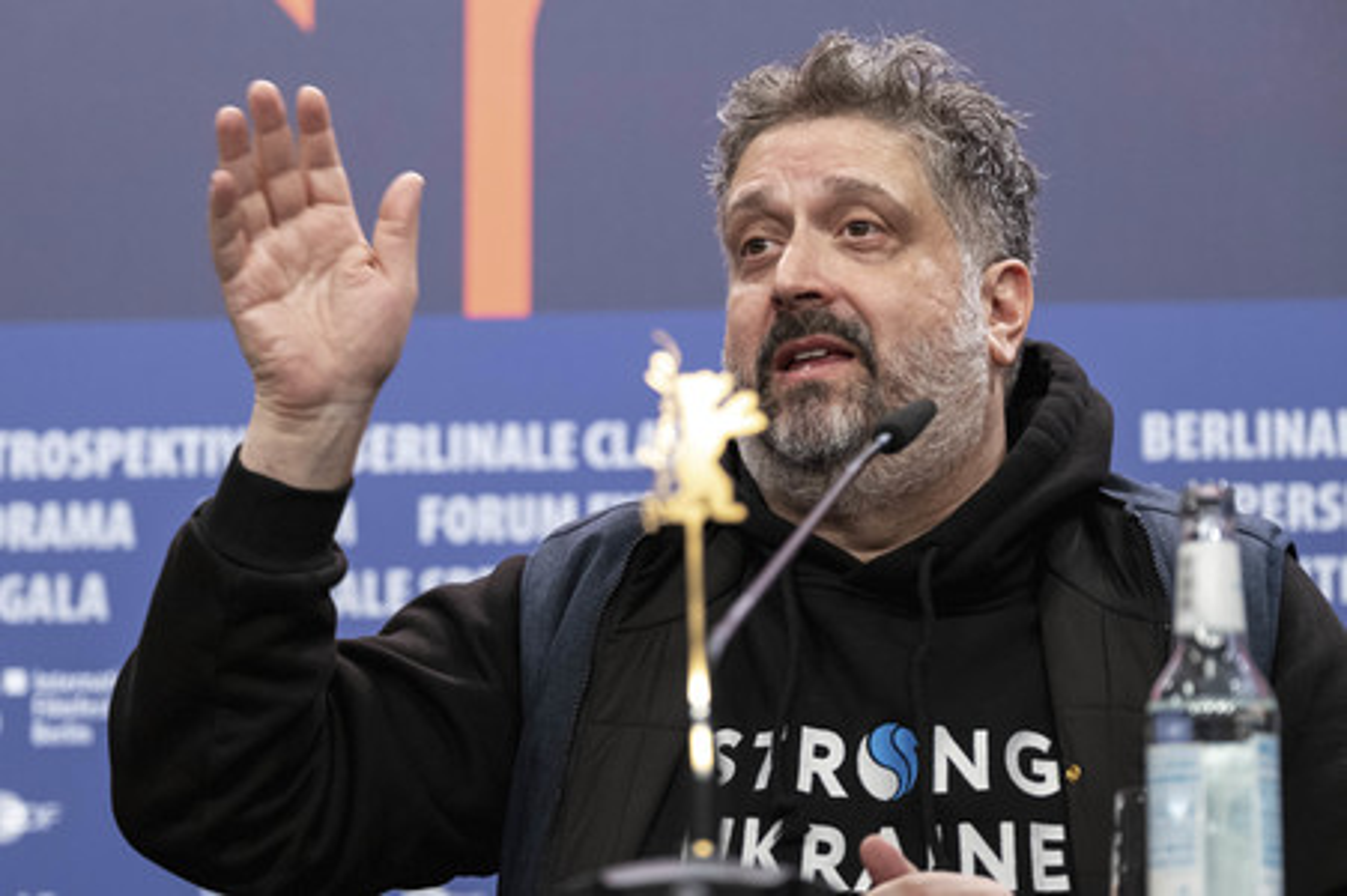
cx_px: 674
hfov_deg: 18.3
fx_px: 4187
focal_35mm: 112
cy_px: 448
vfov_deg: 12.2
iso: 1600
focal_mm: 74.4
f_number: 2.8
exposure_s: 1/240
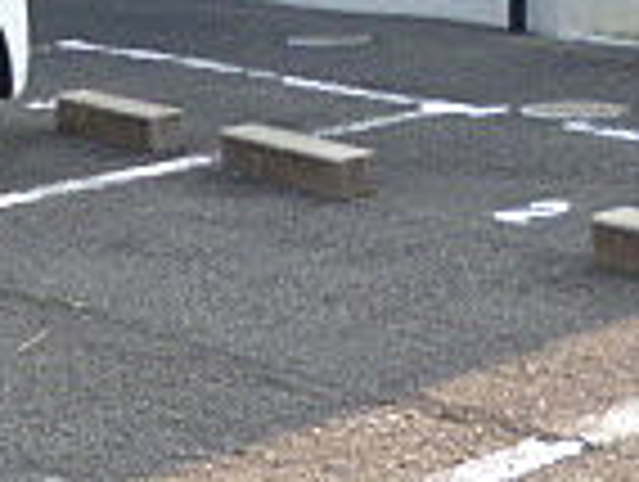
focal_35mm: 108
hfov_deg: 18.1
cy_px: 68
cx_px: 162
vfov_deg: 13.6
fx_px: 1997
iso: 100
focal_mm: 4.3
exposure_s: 1/400
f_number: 2.5
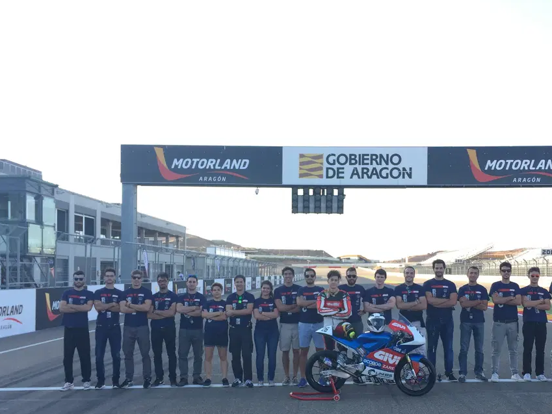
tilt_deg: -0.6
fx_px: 654
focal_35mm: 41
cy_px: 274
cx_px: 329
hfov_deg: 45.5
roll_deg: -0.7
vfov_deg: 34.8
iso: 32
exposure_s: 1/255
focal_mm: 4.15
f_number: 2.2
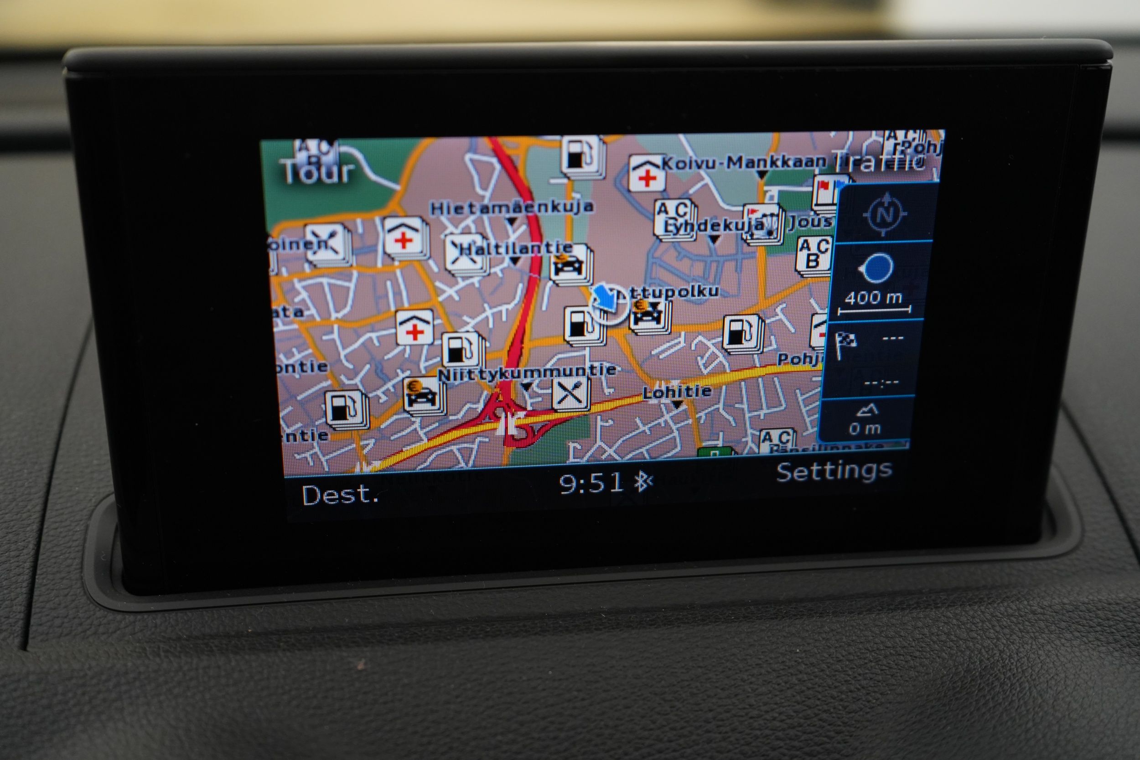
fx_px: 1267
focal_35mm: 40
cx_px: 570
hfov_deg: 48.5
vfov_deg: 33.4
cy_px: 380
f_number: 4
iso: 2000
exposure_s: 1/60
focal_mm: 40
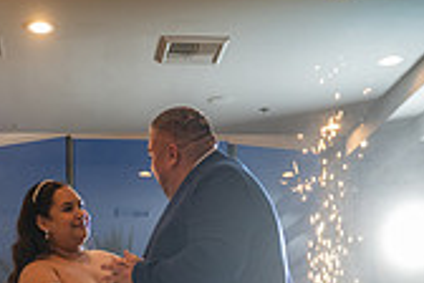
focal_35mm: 83
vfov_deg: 15.2
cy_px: 431
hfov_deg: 24.3
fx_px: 977
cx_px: 126
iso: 500
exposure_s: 1/250
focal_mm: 24
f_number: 2.8
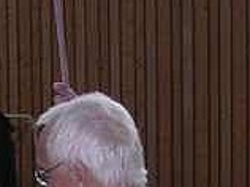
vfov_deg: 7.4
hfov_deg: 10.2
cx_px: -55
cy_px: 390
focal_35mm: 191
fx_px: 1377
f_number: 2.8
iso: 238
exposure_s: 1/60.1
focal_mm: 5.8
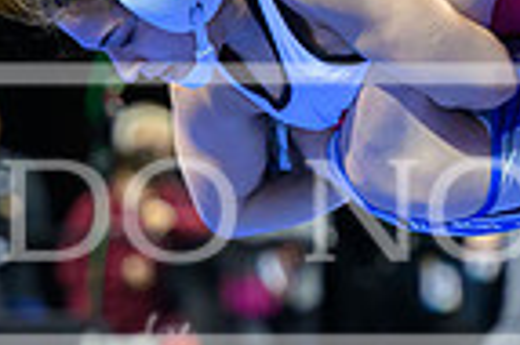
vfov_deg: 2.3
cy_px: 380
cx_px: 348
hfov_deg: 3.5
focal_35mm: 586
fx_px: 8455
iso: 2500
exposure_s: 1/800
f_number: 2.8
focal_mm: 115
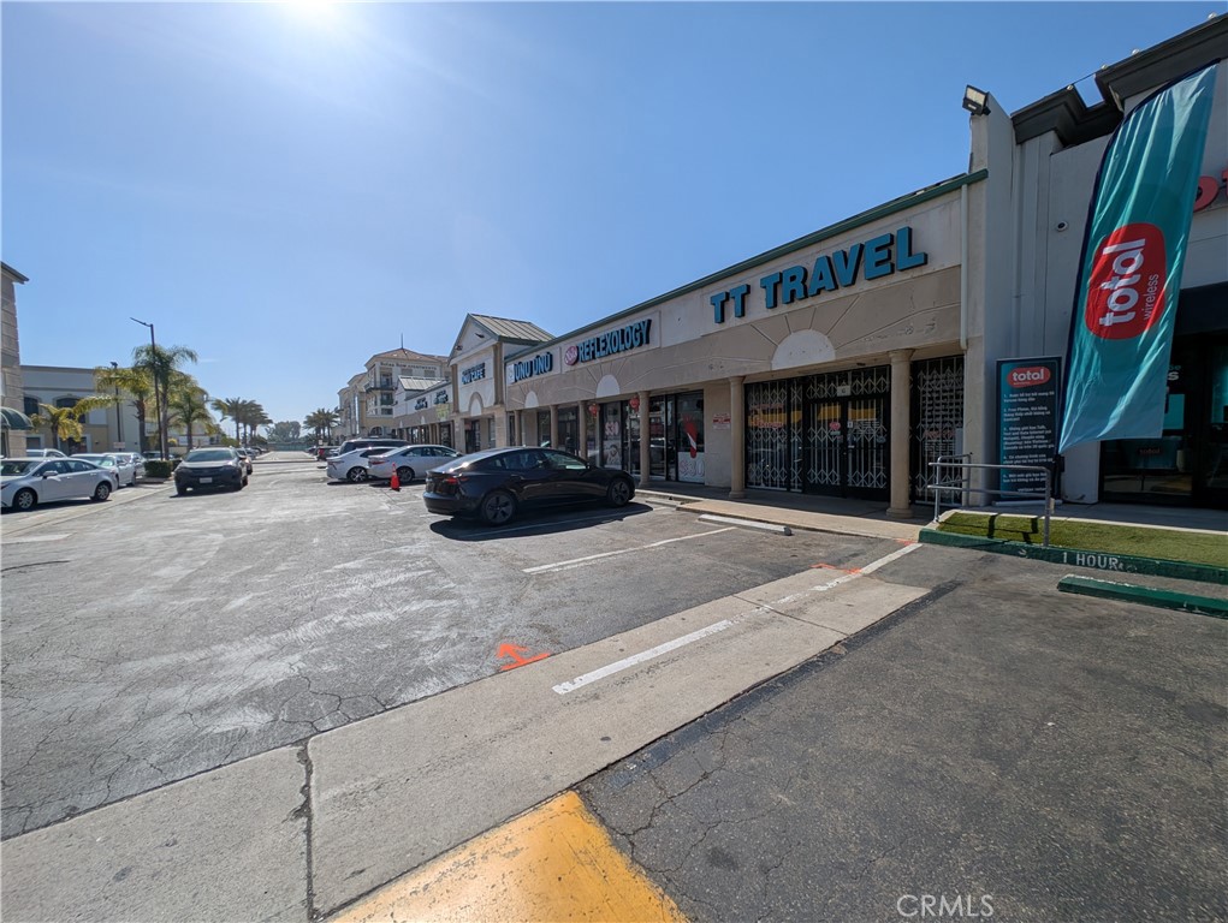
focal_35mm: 12
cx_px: 614
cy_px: 462
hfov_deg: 110.5
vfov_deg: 94.6
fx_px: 426
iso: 42
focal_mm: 2.23
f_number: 1.95
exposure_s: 1/4484
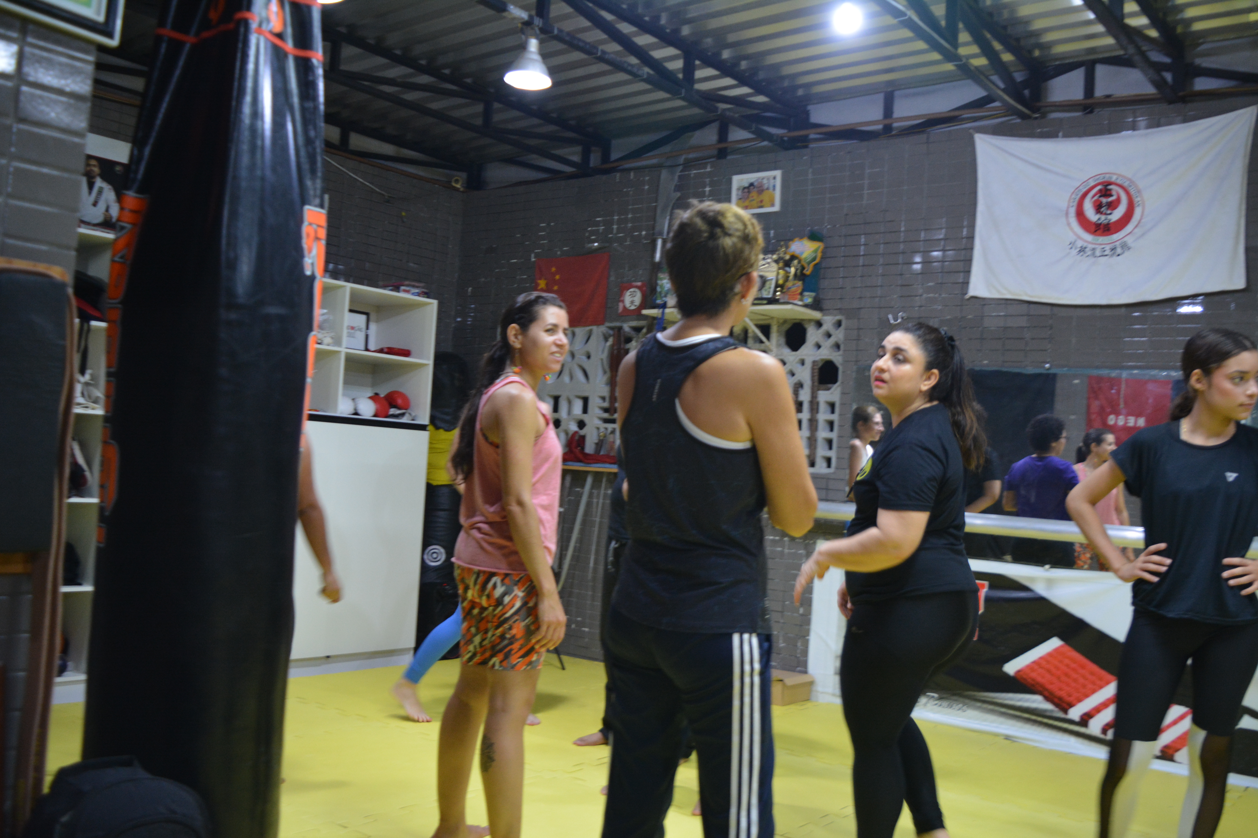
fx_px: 1153
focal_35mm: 33
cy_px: 419
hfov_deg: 57.2
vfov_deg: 40.0
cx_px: 629
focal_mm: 22
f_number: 3.8
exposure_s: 1/30
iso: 1000
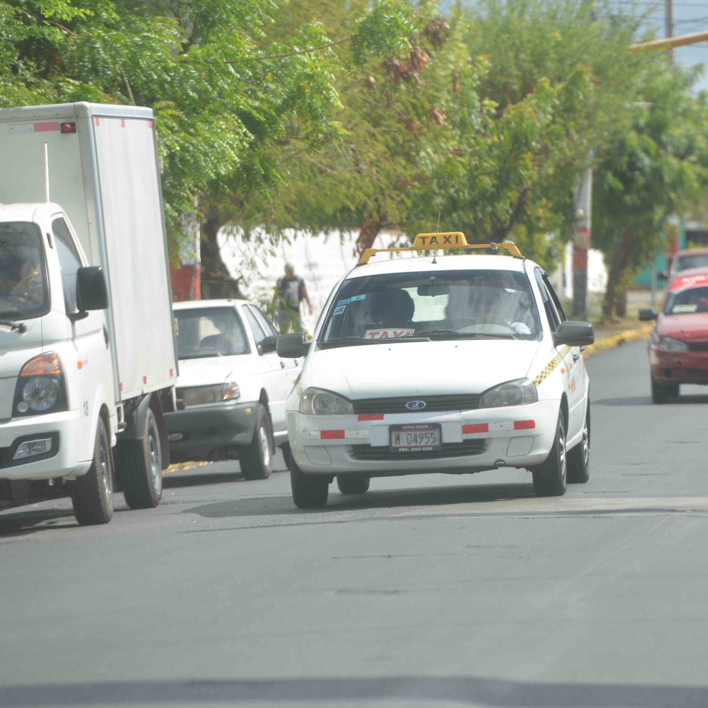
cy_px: 354
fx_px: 5762
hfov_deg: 7.0
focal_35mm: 249
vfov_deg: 7.0
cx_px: 468
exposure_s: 1/1000
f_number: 5.6
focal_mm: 195
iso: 250
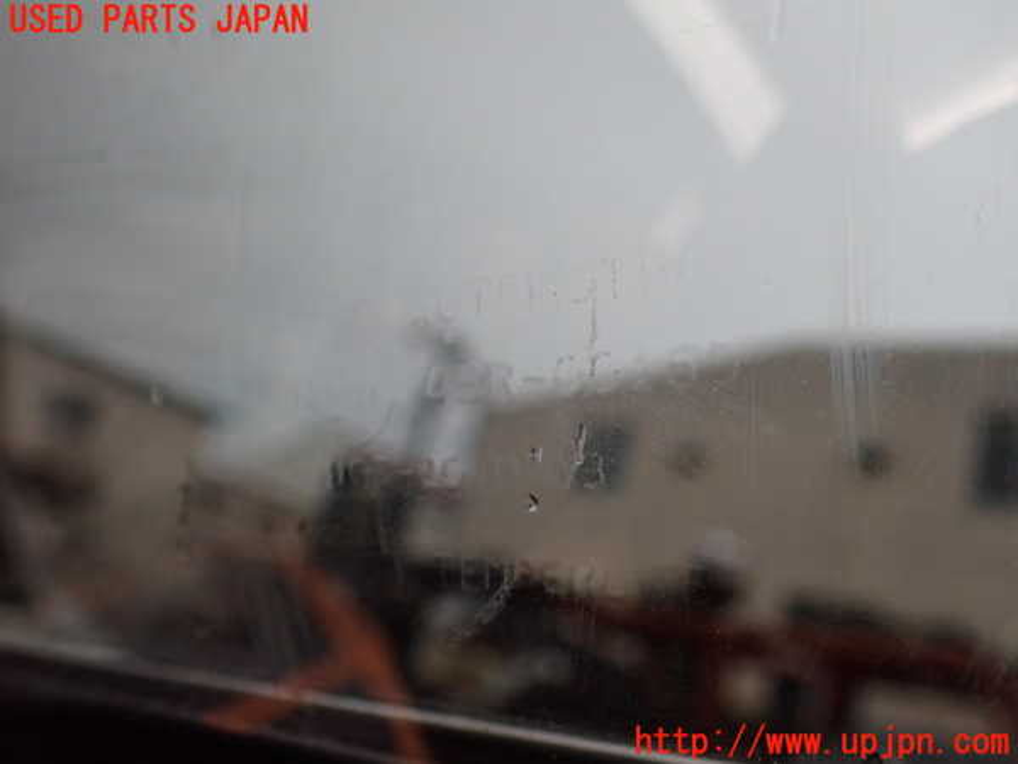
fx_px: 882
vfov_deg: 46.8
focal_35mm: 30
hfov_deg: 60.0
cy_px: 382
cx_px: 509
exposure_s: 1/125
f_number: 2.3
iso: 500
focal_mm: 5.4
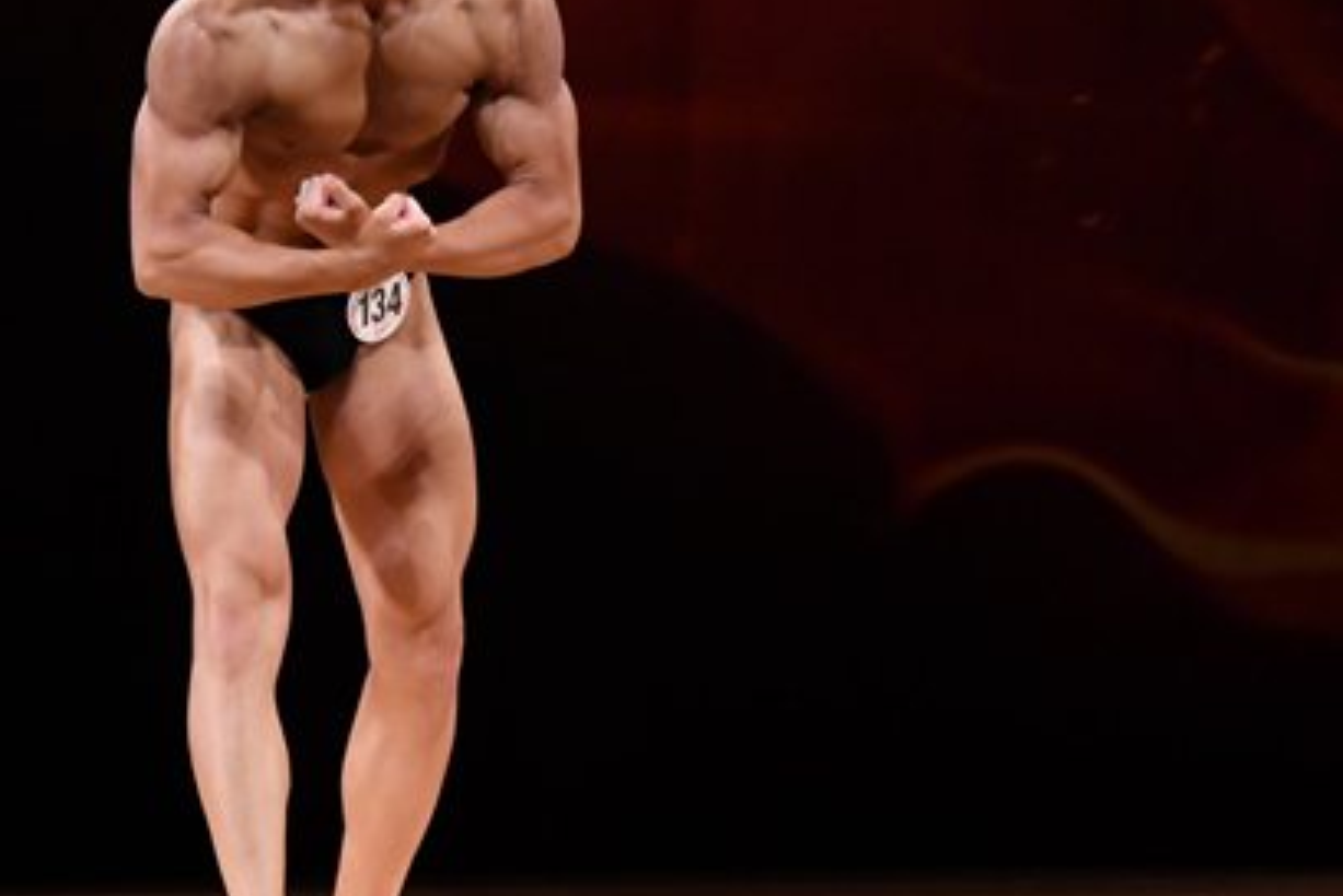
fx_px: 15897
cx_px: 317
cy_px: 348
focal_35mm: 426
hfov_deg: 4.8
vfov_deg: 3.2
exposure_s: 1/400
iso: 3200
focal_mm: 150
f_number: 5.6
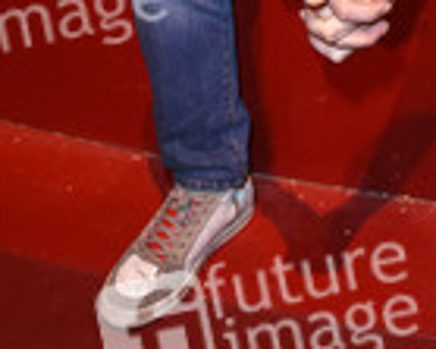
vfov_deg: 18.8
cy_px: -154
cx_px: 348
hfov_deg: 25.6
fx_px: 941
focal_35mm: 73
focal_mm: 18
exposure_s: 1/100
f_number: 6.3
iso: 3200
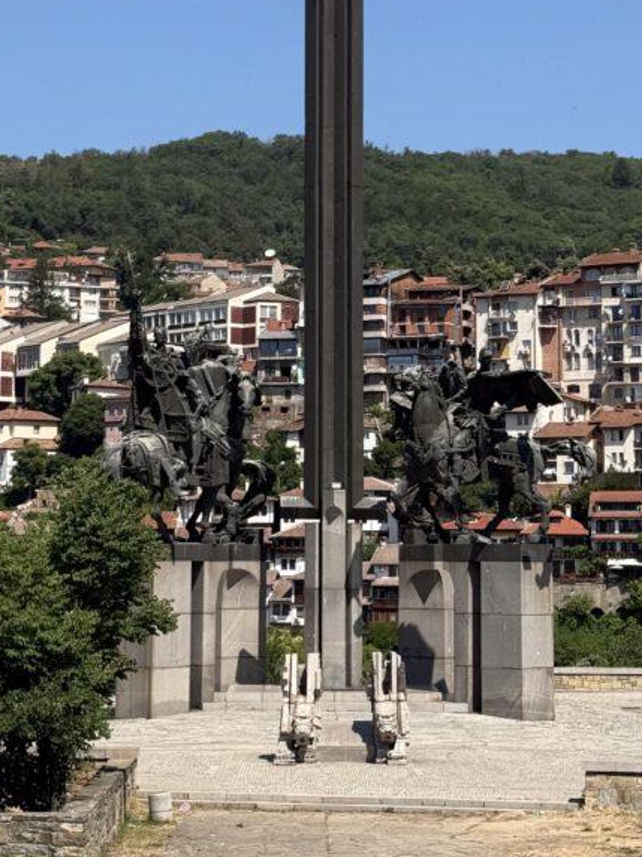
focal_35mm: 86
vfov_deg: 22.6
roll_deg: -0.2
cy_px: 268
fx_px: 2127
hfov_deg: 17.2
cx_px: 340
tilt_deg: +8.7
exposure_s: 1/4878
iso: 64
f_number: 1.78
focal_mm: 6.76
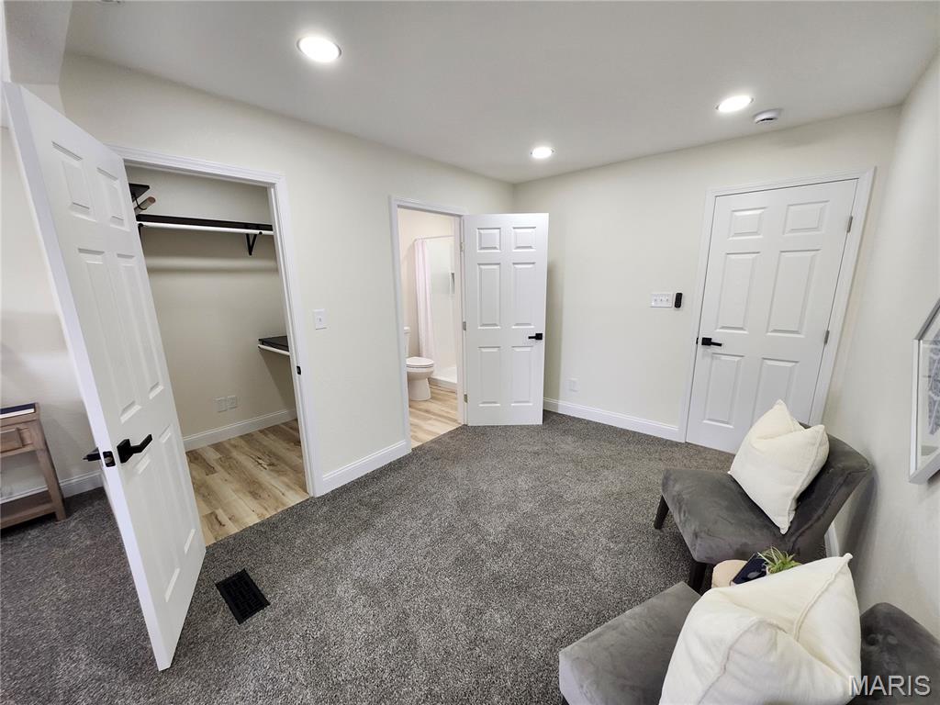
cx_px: 470
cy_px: 352
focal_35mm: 13
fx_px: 353
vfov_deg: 89.9
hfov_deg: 106.2
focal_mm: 1.74
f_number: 2.2
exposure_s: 1/60
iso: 160
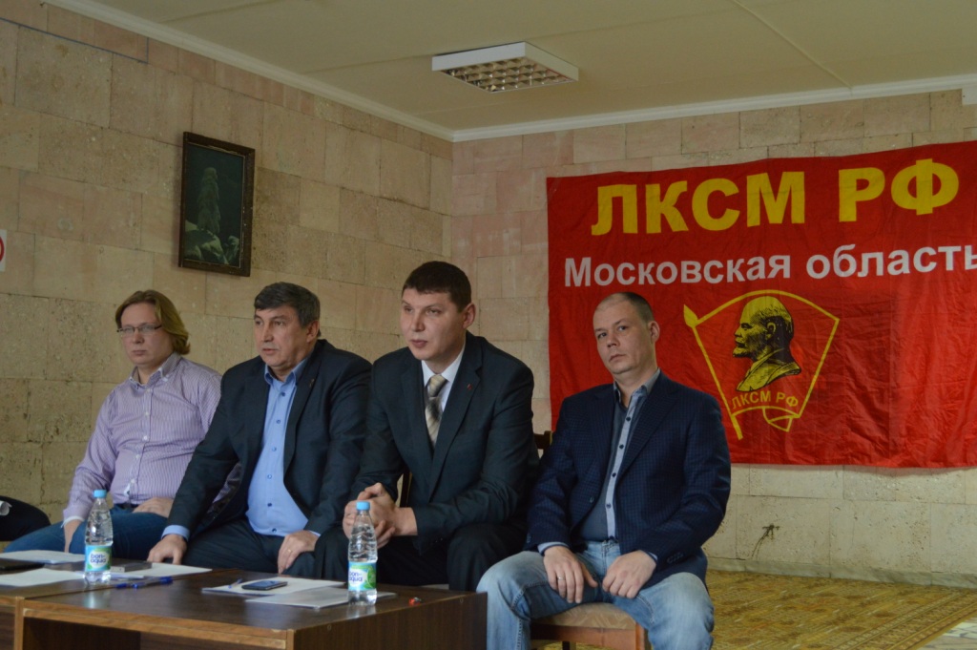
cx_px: 488
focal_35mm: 48
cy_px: 325
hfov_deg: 41.1
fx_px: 1302
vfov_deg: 28.0
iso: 1800
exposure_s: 1/15
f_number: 4.8
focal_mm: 32
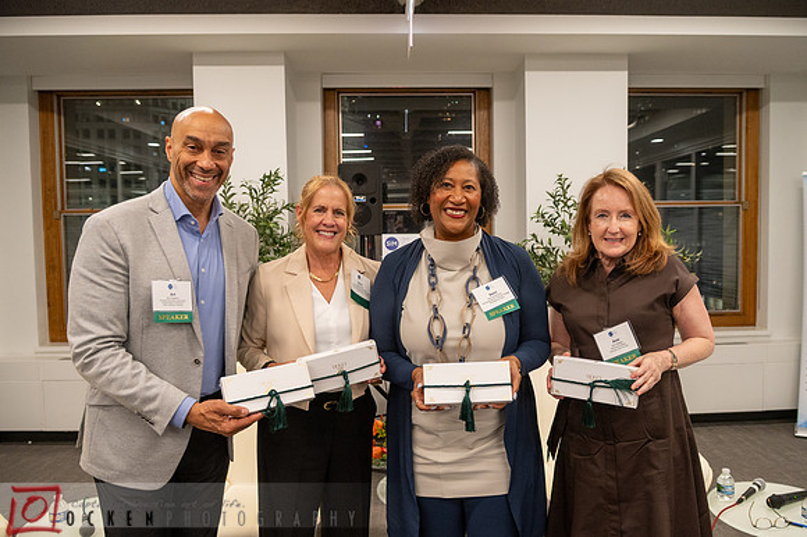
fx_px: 616
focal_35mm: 27
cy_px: 266
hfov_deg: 66.4
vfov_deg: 47.1
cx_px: 434
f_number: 4
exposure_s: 1/160
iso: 1600
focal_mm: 24
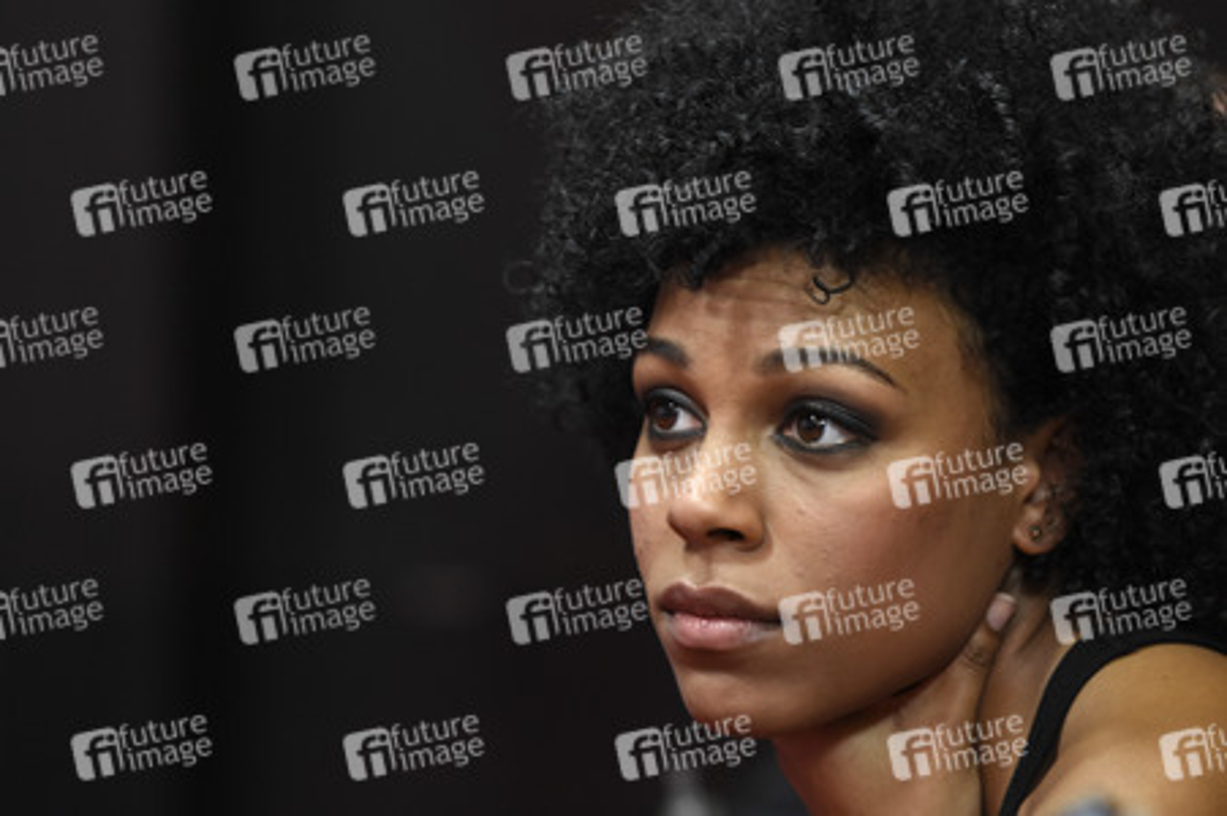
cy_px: 408
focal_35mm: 232
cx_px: 614
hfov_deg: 8.9
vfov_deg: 5.9
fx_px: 7918
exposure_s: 1/200
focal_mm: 155
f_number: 3.2
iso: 1250
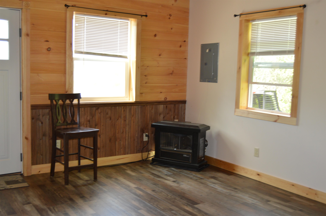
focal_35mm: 39
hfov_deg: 49.6
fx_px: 353
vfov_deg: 34.1
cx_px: 163
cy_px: 108
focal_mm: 26
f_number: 4
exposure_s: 1/60
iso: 400
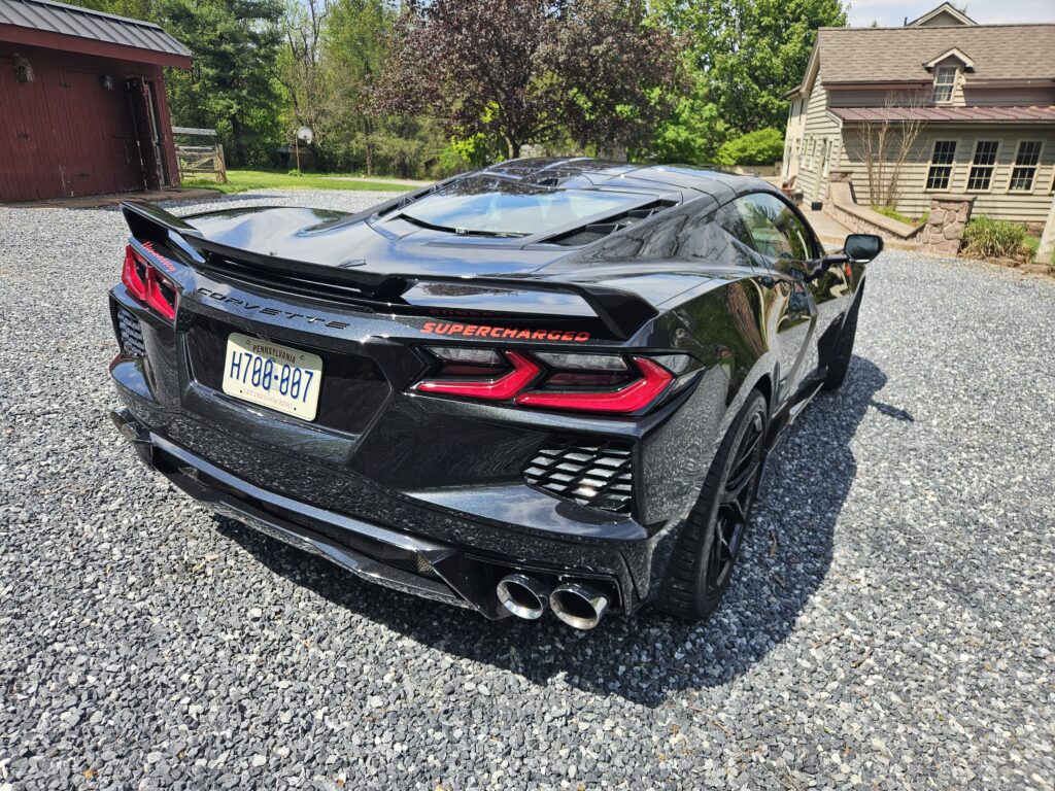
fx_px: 701
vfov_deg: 58.9
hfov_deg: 73.9
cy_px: 396
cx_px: 528
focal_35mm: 23
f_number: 1.8
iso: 25
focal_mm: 5.4
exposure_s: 1/1033
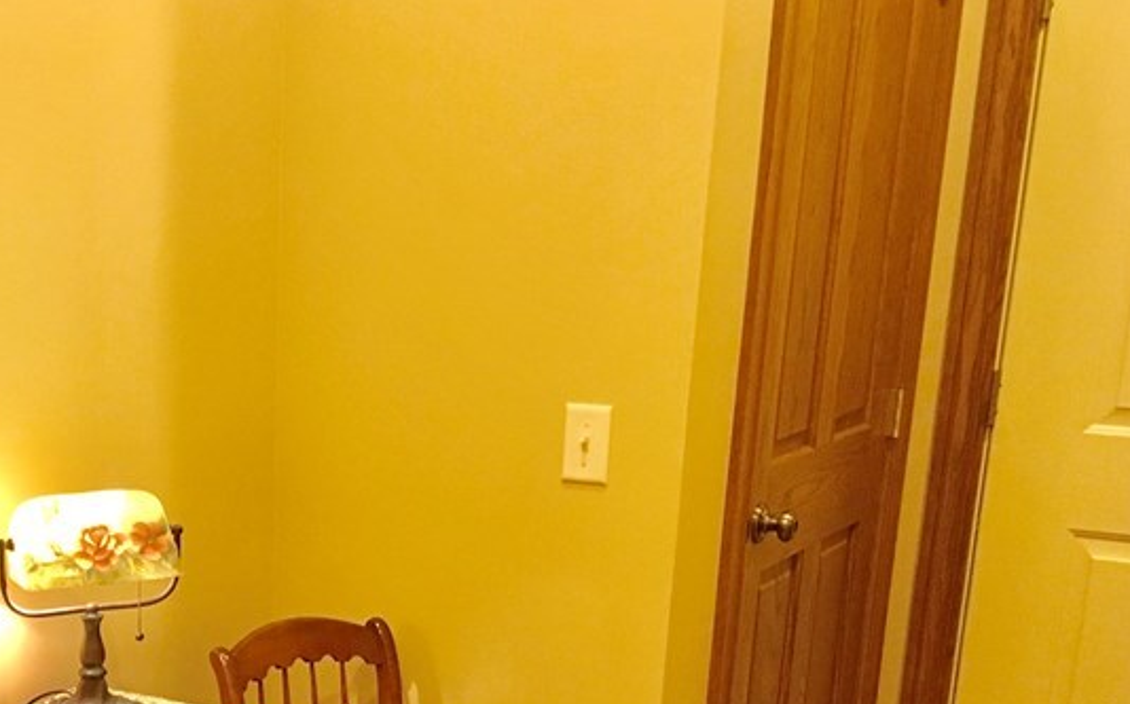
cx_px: 135
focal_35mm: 59
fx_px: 1816
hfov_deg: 33.0
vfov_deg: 21.1
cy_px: 727
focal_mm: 4.15
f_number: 2.2
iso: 125
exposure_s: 1/30
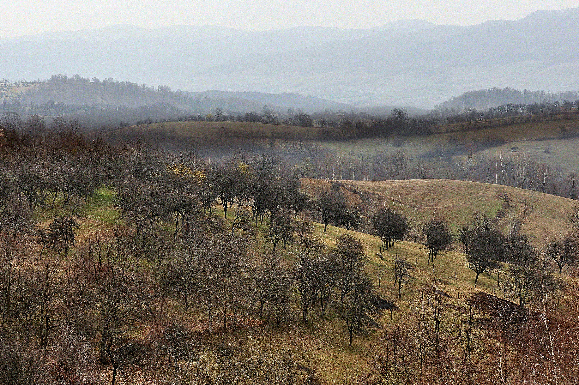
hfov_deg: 13.1
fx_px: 2530
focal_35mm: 158
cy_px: 192
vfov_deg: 8.7
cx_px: 290
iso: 250
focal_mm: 105
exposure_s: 1/250
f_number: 8
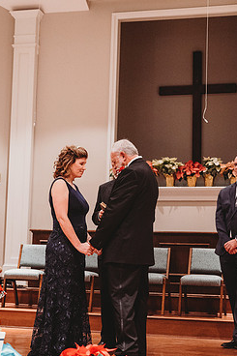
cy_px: 187
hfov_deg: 19.2
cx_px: 102
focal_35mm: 71
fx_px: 702
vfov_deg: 28.5
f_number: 4
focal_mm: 58
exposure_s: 1/200
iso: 5000
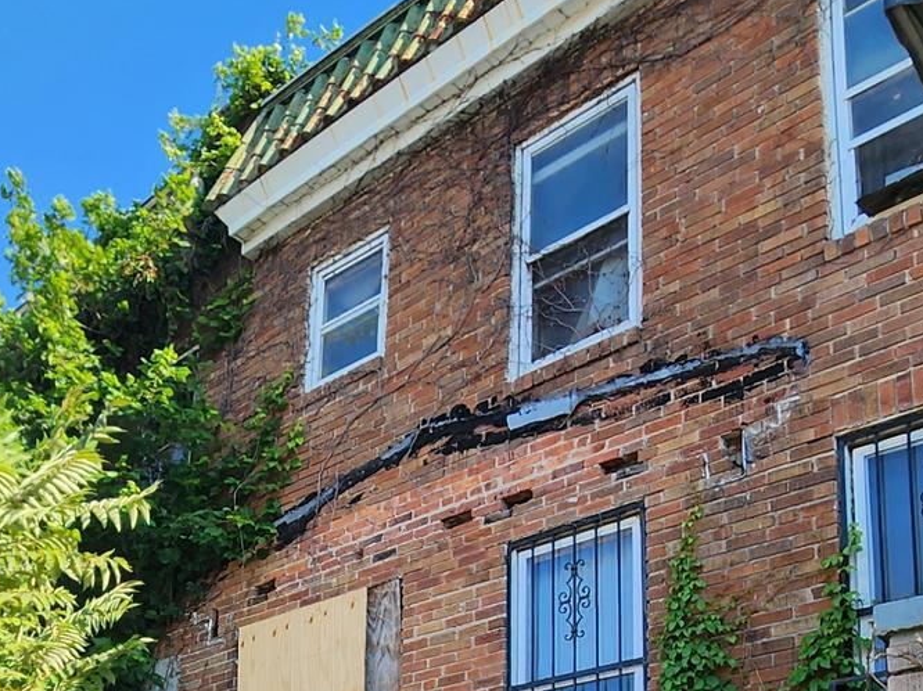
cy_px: 814
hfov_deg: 45.4
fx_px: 1066
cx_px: 244
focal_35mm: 40
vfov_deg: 30.8
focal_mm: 2.2
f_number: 2.2
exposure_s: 1/715
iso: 50
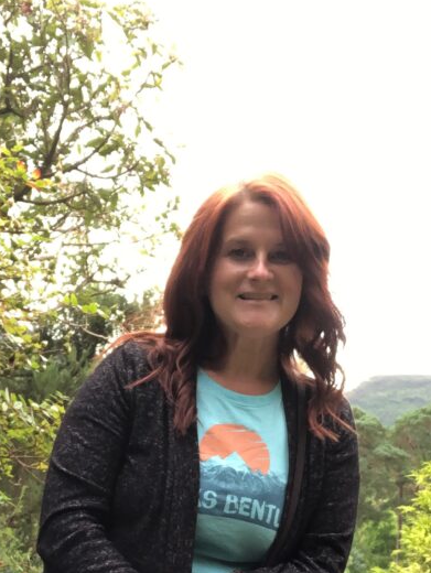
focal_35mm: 63
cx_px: 209
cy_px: 478
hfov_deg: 23.3
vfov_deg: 29.8
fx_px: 1044
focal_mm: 2.87
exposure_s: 1/120
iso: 40
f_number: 2.2
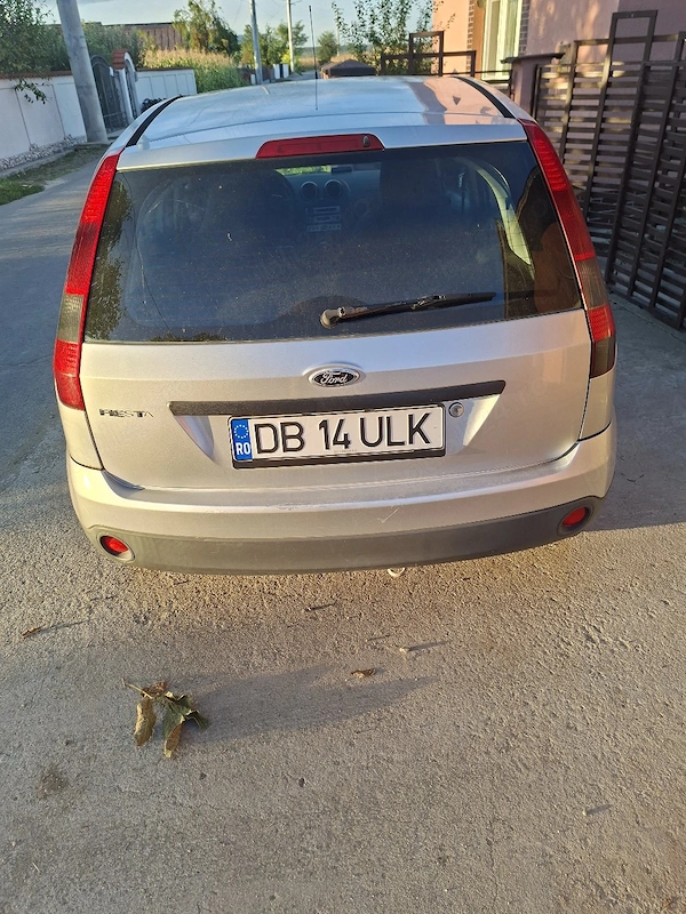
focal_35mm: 23
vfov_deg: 73.9
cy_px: 457
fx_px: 608
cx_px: 343
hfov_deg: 58.9
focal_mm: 5.54
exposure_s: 1/286
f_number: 1.8
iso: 40
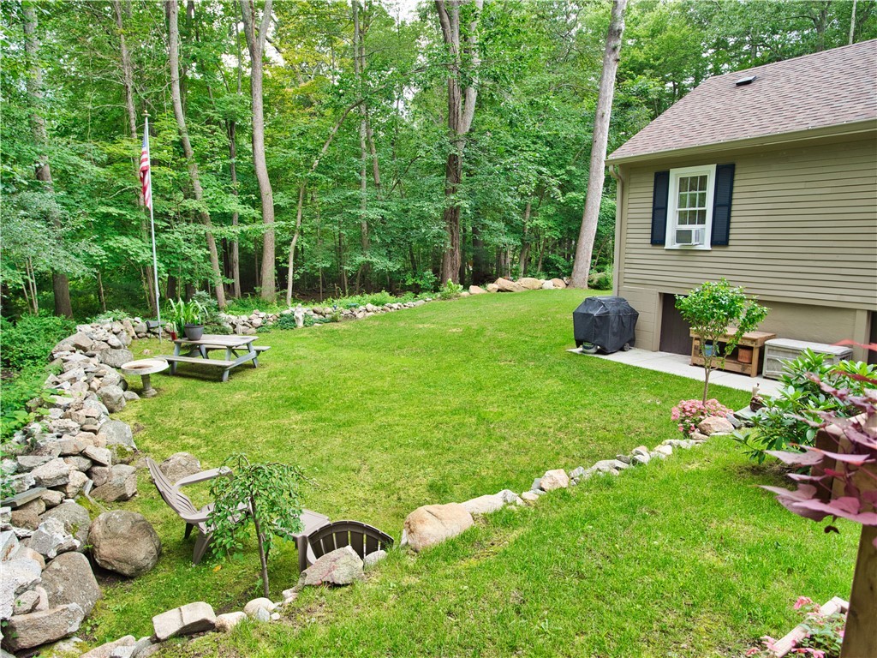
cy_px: 329
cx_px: 438
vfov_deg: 66.0
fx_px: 507
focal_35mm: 20
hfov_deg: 81.7
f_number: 2.5
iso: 200
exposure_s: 1/200
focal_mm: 10
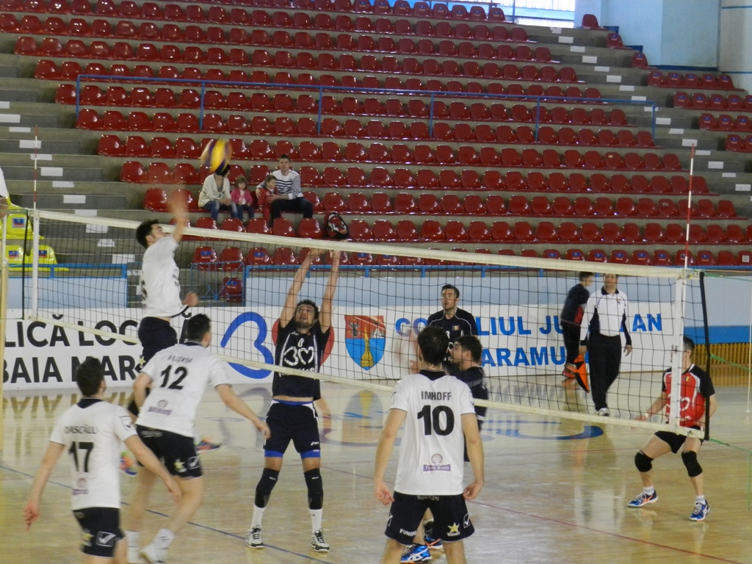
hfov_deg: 17.1
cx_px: 376
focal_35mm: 115
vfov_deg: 12.9
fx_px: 2498
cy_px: 282
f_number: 4.8
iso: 200
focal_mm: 20.5
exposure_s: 1/15
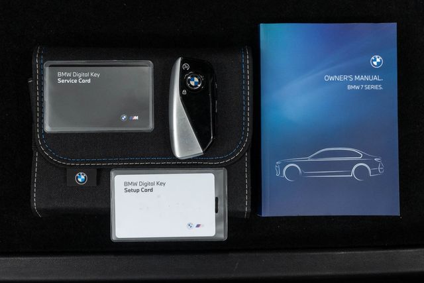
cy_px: 142
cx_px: 212
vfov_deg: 31.9
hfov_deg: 46.4
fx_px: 495
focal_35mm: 42
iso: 2000
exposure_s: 1/50
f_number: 6.3
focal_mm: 28
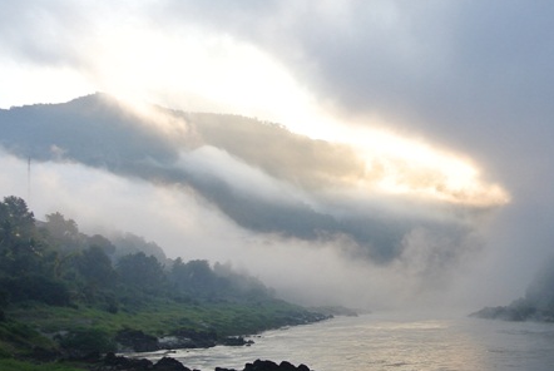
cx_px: 539
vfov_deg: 24.3
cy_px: 292
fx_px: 848
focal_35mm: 55
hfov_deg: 33.5
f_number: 4
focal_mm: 10
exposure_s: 1/320
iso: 100
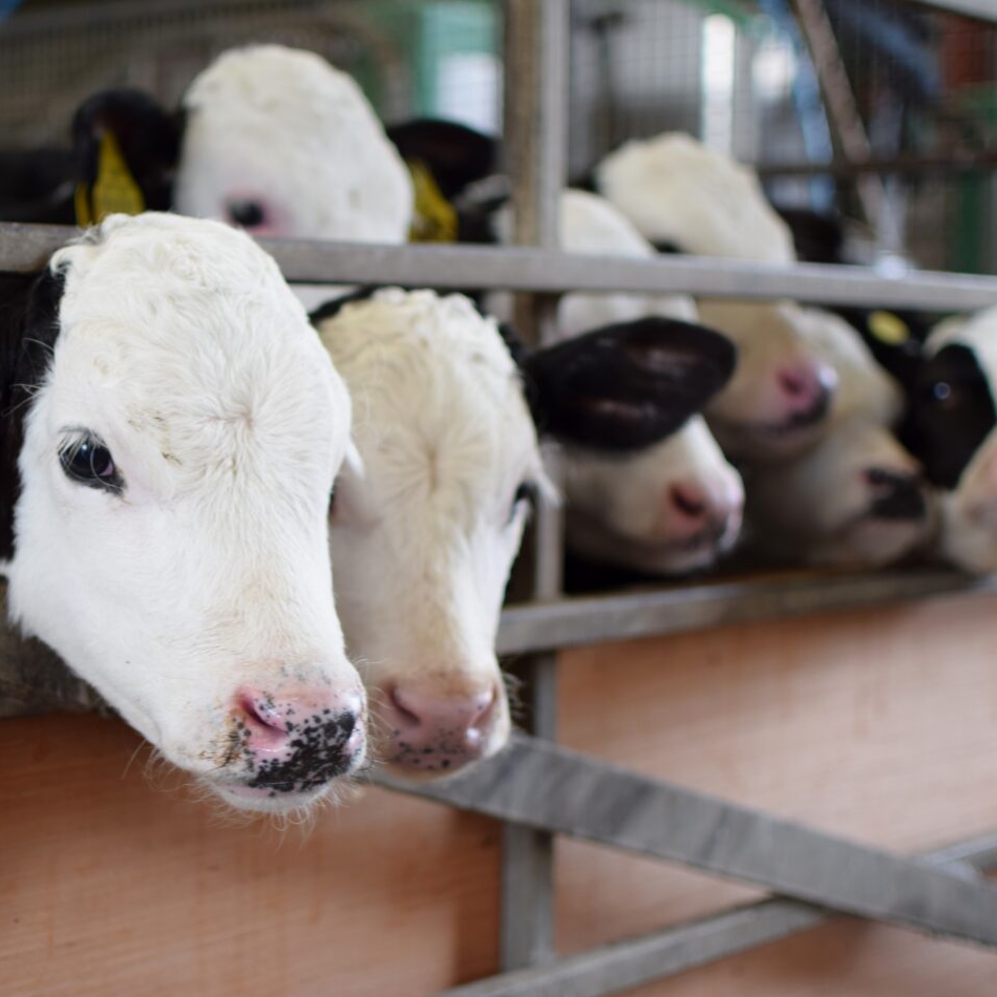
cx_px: 267
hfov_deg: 25.2
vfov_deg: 25.5
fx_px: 2204
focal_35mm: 68
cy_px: 495
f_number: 1.8
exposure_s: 1/80
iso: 100
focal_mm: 35
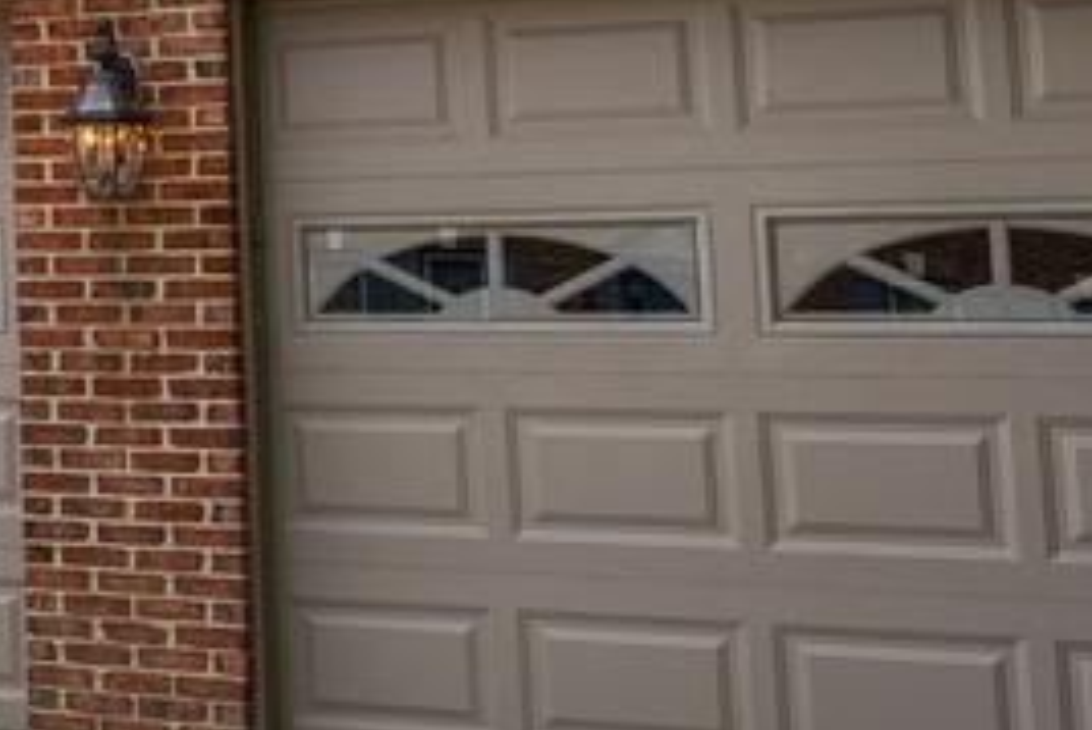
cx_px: -685
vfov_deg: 15.6
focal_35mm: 86
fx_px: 2610
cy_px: 20
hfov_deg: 19.5
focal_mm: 16
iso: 100
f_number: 8
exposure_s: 1/60
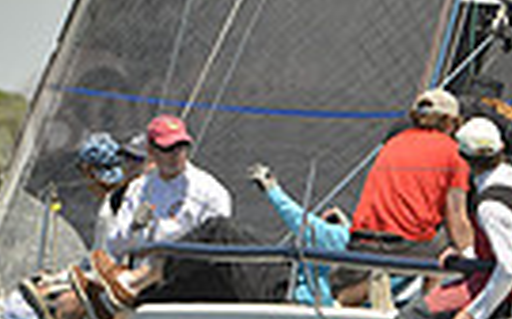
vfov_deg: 1.5
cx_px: 520
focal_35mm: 856
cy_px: 272
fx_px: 11929
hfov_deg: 2.5
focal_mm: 195
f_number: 8
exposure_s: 1/1600
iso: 280
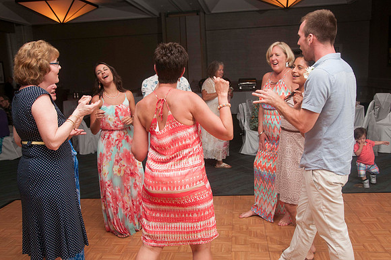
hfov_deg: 53.2
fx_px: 390
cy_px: 130
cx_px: 196
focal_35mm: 36
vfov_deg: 36.8
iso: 400
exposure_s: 1/60
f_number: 5.6
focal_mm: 24
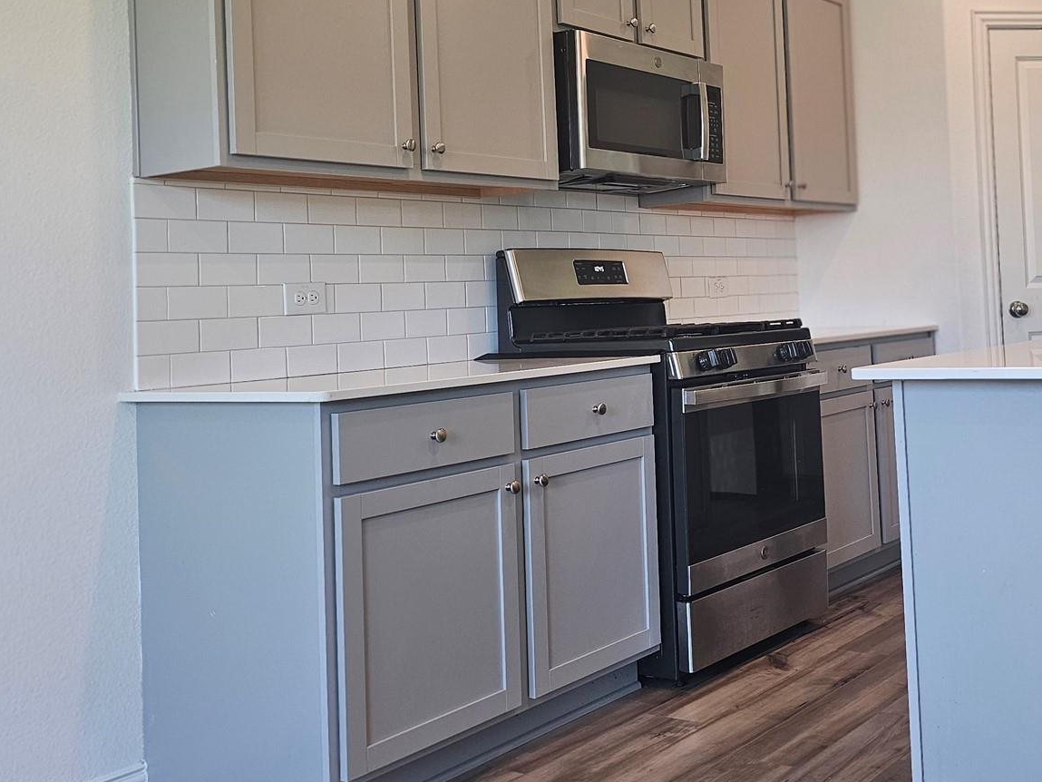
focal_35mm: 41
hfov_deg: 44.3
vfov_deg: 34.8
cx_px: 781
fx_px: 1234
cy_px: 252
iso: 125
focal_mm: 6.3
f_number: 1.7
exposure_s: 1/120
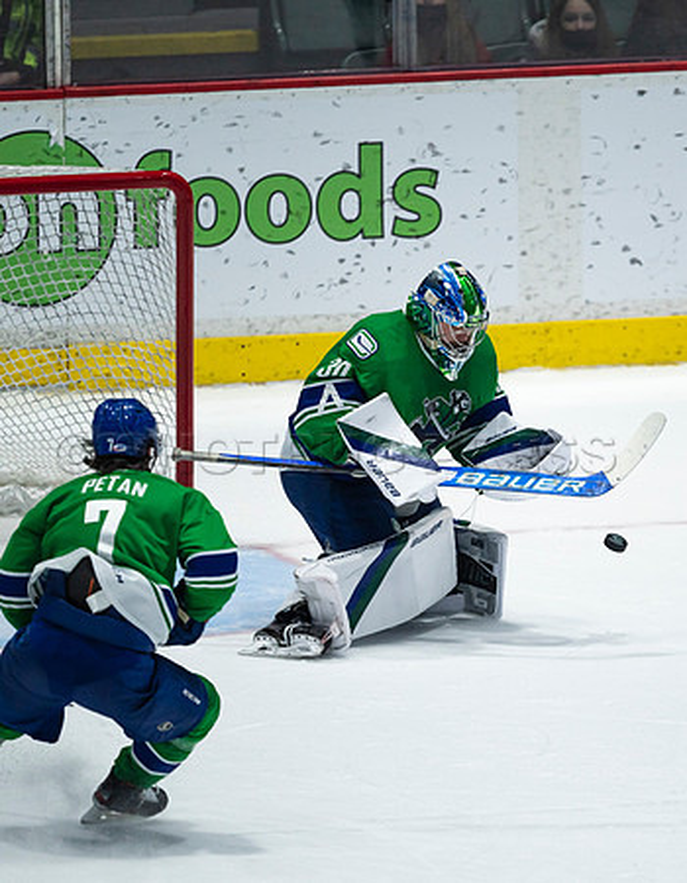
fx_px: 22288
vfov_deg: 2.3
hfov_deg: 1.8
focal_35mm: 862
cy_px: 444
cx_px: 532
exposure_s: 1/1000
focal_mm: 600
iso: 1600
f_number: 4
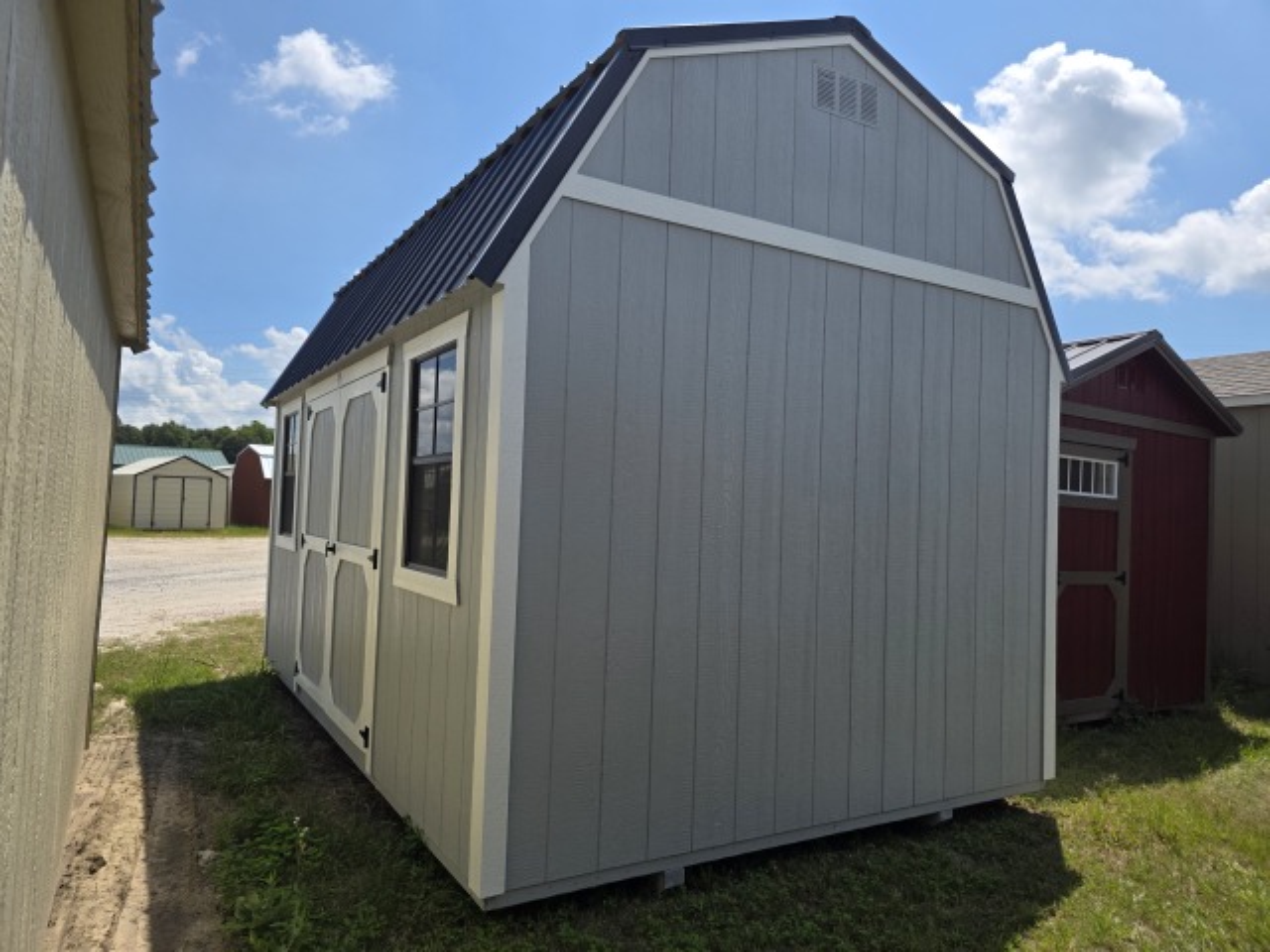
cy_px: 476
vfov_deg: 58.9
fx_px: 844
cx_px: 635
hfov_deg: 73.9
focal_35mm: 23
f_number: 1.7
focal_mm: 6.3
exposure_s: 1/6809
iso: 80
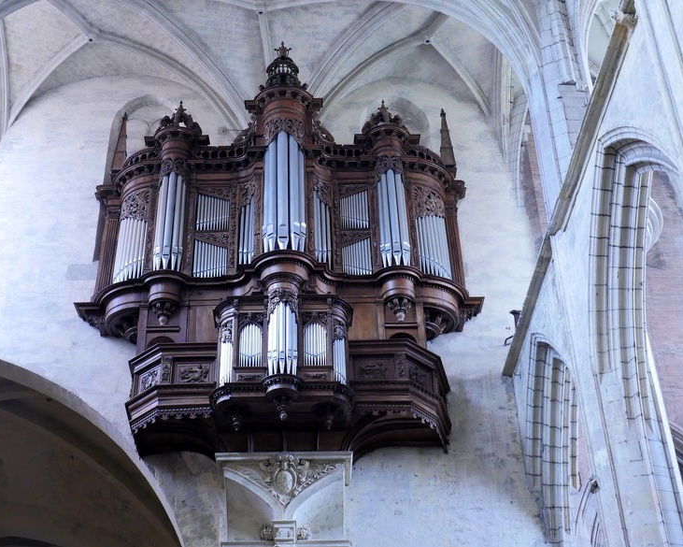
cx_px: 316
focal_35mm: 55
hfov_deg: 34.1
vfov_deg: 27.6
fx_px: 1112
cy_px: 270
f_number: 2.8
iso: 1250
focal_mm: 26
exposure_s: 1/60
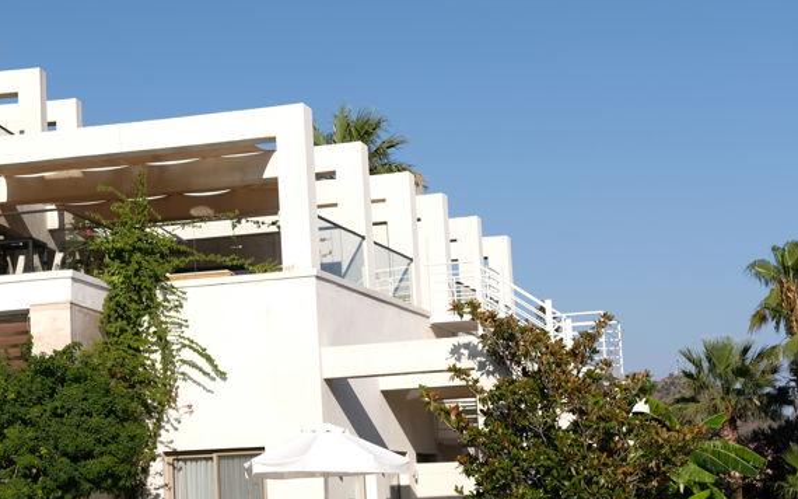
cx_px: 109
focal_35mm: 77
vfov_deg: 16.9
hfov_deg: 26.1
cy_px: 251
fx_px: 1674
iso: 100
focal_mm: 28.3
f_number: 4
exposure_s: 1/1000
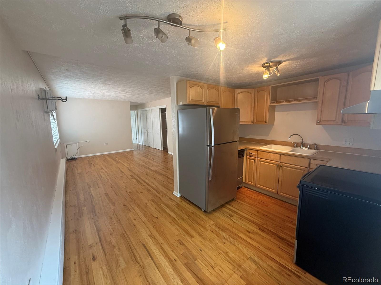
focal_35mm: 14
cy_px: 142
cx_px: 190
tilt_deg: -8.4
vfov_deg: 85.7
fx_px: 154
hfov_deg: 102.1
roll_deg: +1.4
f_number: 2.2
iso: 250
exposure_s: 1/60
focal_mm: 2.22
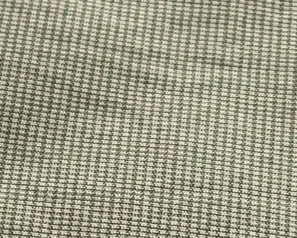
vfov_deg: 9.9
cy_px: 414
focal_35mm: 149
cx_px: -69
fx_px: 1310
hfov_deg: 12.6
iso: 1250
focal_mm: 8.5
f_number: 2
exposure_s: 1/536
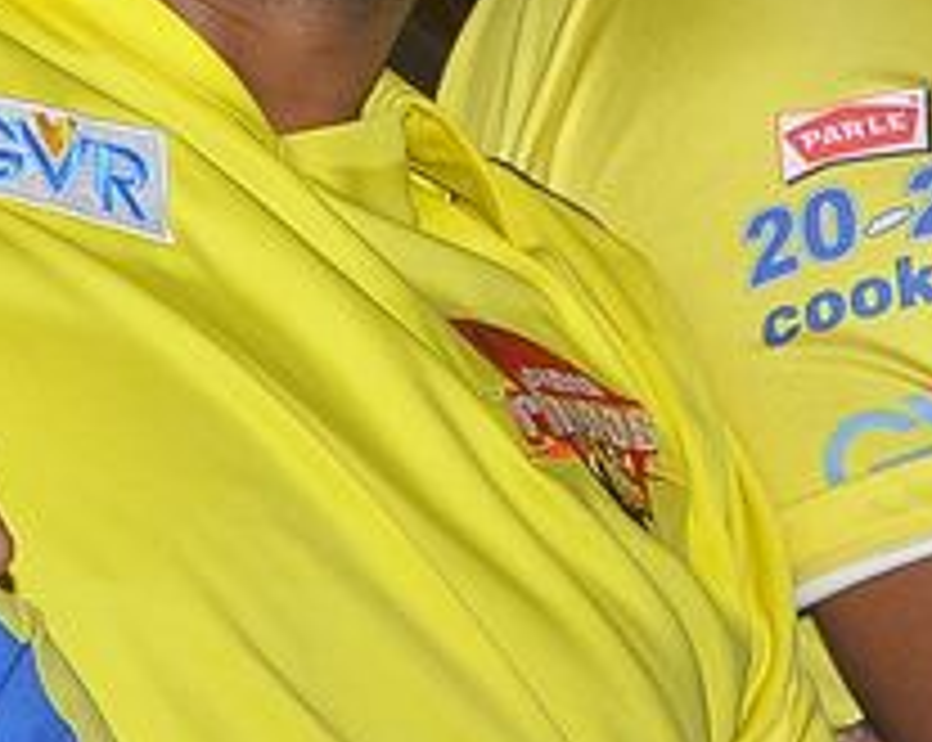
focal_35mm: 362
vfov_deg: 4.2
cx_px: 45
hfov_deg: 5.3
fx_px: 9971
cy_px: -342
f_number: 11
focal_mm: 52
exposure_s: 1/100
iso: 400
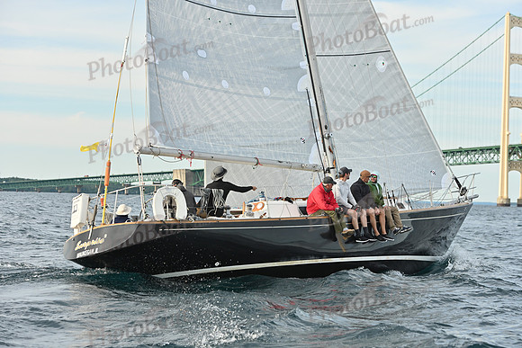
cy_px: 174
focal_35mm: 98
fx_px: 1421
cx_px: 261
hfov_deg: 20.8
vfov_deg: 14.0
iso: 320
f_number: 5.6
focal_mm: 98
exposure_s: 1/1000
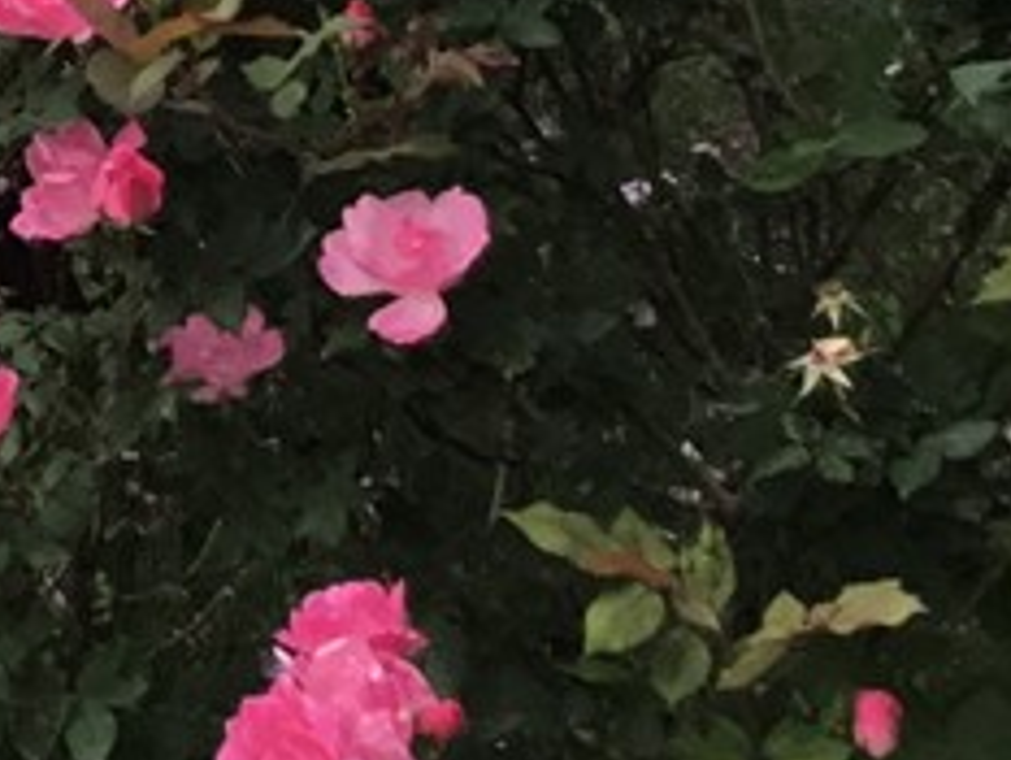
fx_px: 3974
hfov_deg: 12.7
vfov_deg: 10.0
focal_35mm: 136
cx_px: -998
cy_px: -864
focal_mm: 3.3
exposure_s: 1/60
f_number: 2.4
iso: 25
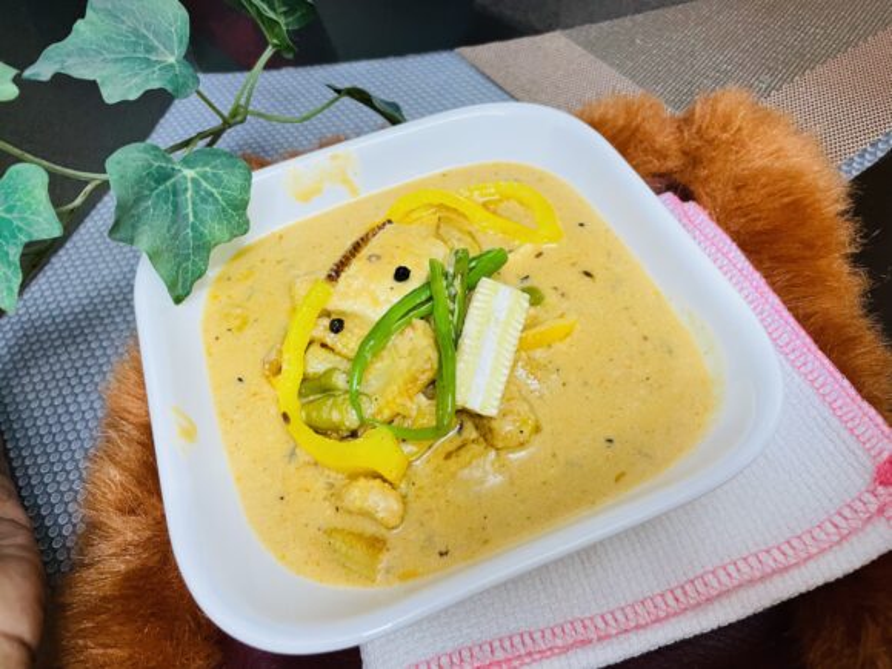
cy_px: 334
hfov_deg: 67.3
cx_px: 446
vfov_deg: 53.1
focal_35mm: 26
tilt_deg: -52.3
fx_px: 670
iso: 250
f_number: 1.6
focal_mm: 4.2
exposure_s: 1/50
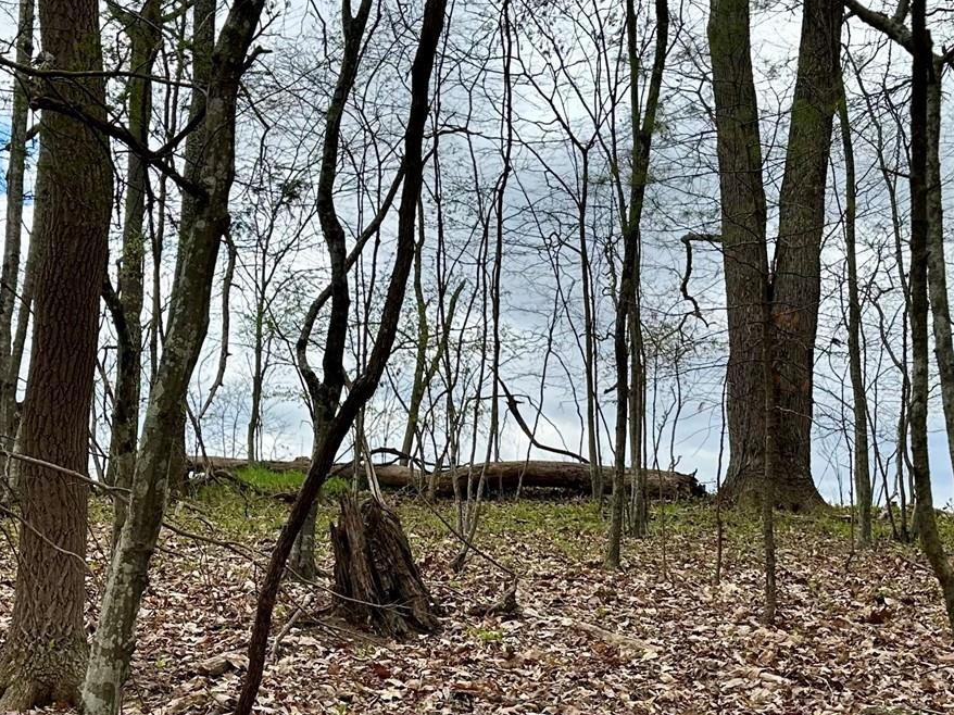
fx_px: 1543
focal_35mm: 56
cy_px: 539
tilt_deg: +4.9
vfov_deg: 25.8
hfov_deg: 34.4
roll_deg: -0.8
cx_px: 467
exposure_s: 1/2028
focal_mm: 6.86
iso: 80
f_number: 1.78
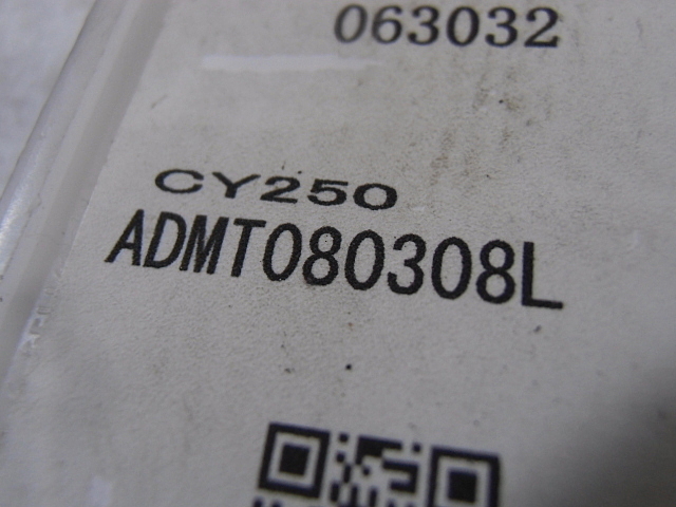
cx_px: 338
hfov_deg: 60.0
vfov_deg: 46.8
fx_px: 586
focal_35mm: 30
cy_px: 254
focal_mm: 5.36
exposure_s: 1/100
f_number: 3.5
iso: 200
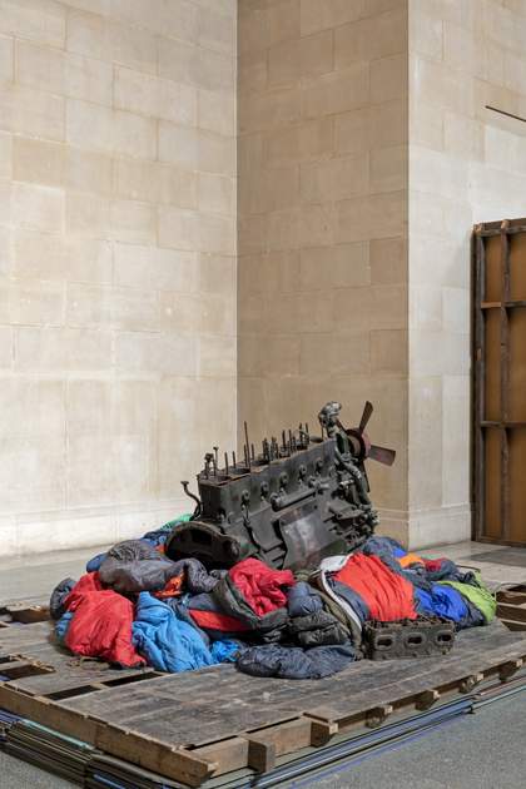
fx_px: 986
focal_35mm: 45
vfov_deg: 43.6
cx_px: 263
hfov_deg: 29.9
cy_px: 394
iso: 100
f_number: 22
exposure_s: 2
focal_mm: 45
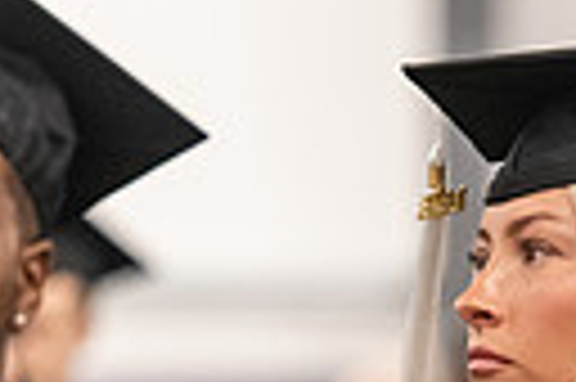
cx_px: 468
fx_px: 9764
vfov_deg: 2.2
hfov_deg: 3.4
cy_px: 622
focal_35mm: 611
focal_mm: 135
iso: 3200
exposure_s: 1/200
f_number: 3.2
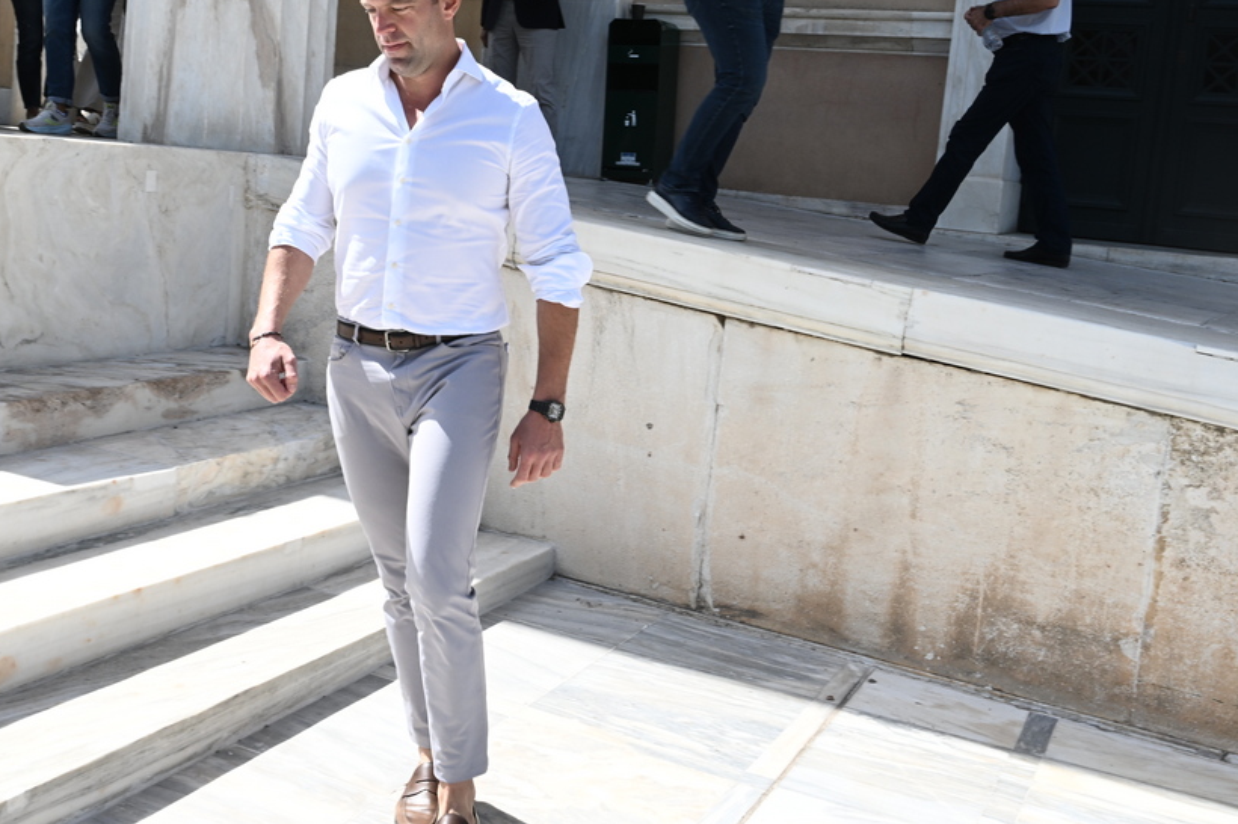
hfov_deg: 47.2
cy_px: 306
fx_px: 1409
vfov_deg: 32.4
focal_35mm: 41
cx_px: 509
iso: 500
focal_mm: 28
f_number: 10
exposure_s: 1/400
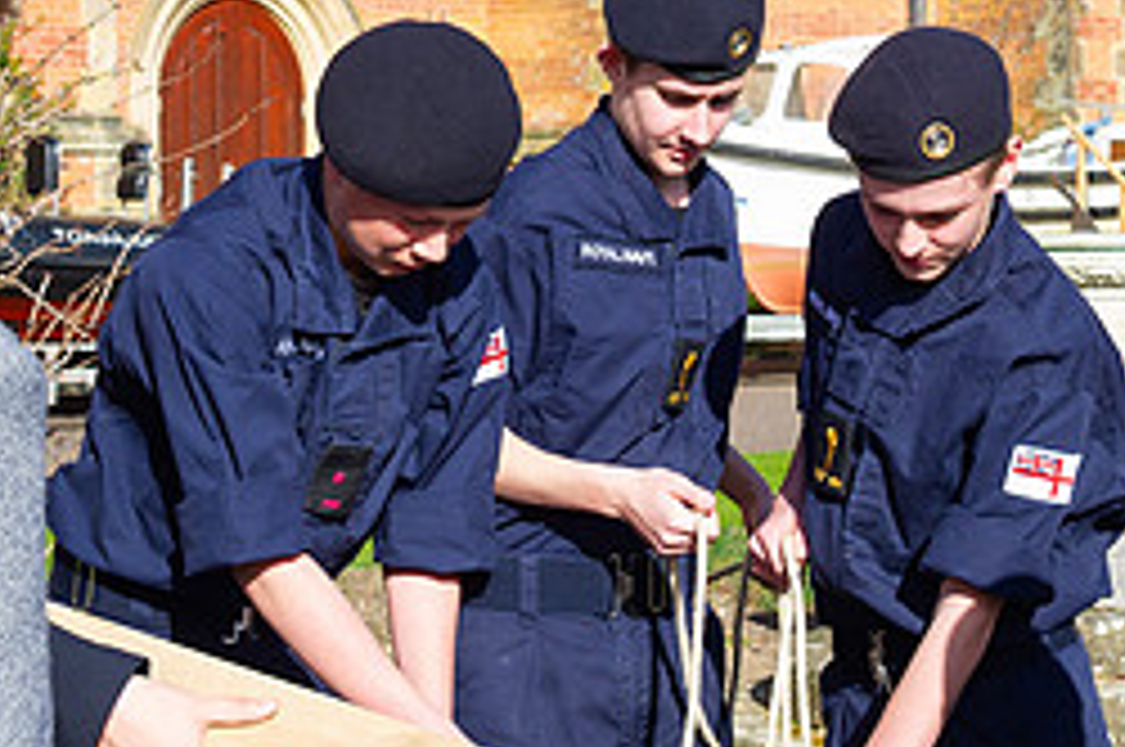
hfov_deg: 20.8
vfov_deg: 13.9
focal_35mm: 98
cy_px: 277
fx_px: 3058
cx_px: 761
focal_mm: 35
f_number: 8
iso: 250
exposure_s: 1/500
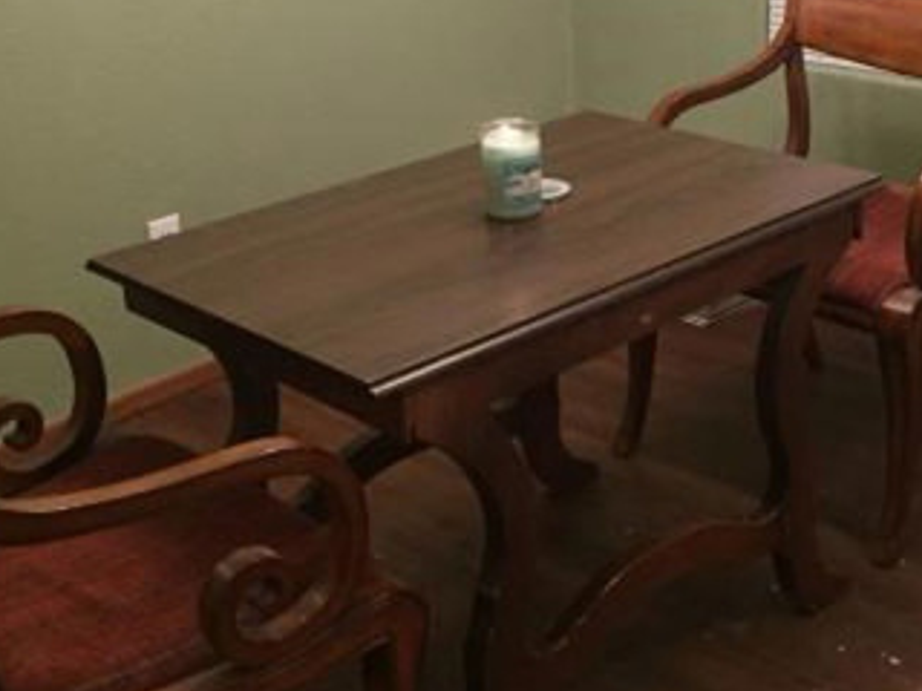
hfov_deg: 33.1
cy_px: 121
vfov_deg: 24.7
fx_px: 1545
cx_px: 559
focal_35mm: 58
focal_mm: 4.15
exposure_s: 1/30
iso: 125
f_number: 2.2
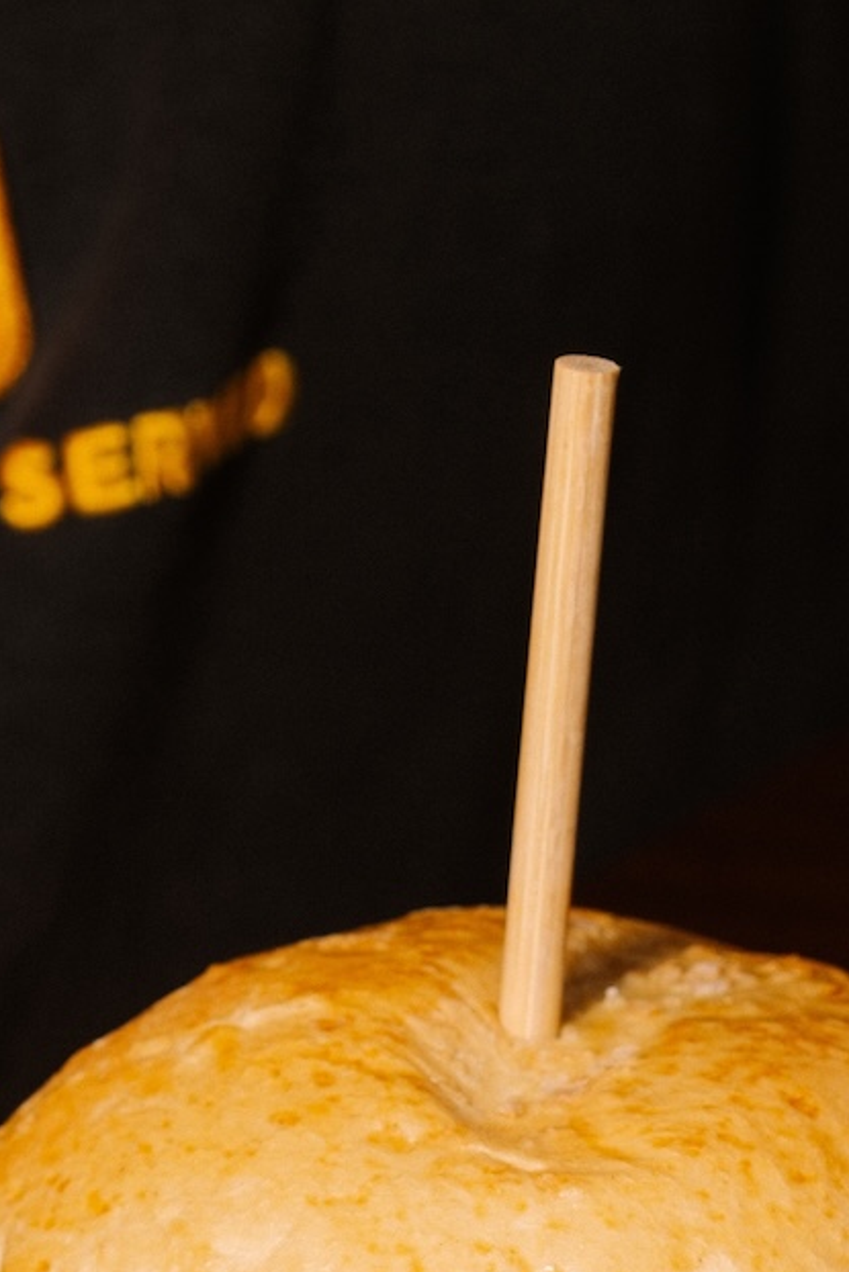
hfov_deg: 5.9
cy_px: 1153
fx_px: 8237
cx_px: 824
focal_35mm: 233
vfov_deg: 8.8
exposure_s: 1/125
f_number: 6.4
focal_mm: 50
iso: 125
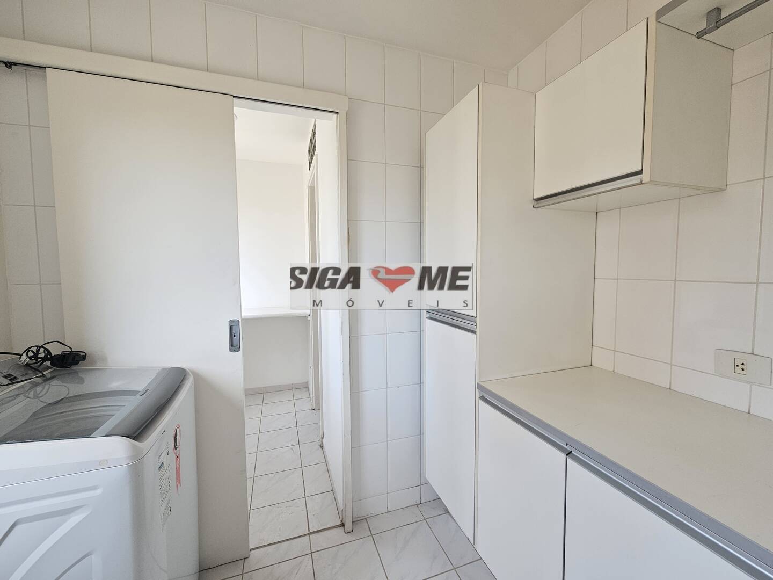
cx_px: 386
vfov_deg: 89.9
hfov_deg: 106.2
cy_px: 290
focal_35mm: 13
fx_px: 290
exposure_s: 1/120
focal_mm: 2.2
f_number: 2.2
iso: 50
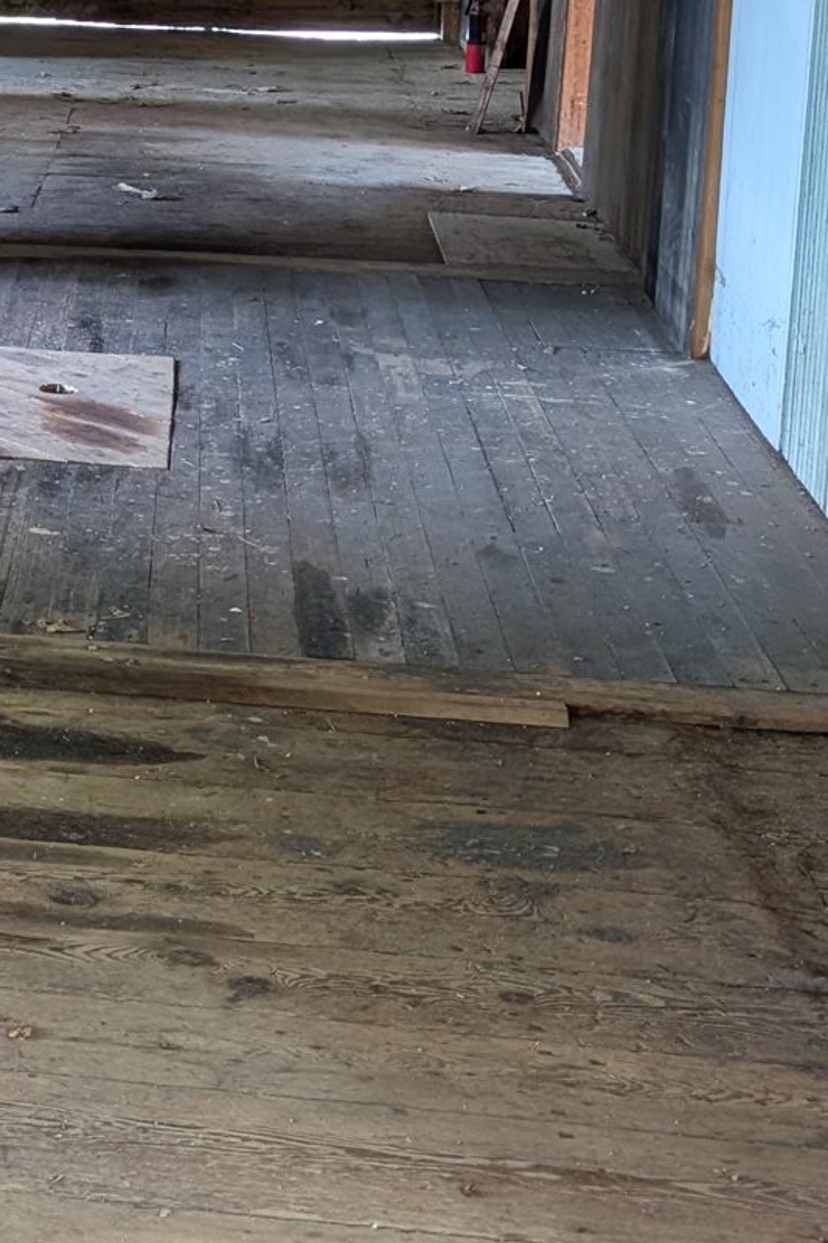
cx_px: -261
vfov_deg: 27.3
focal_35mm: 72
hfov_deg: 17.7
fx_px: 2485
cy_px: 185
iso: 341
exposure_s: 1/48.5
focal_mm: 6.9
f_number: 1.68
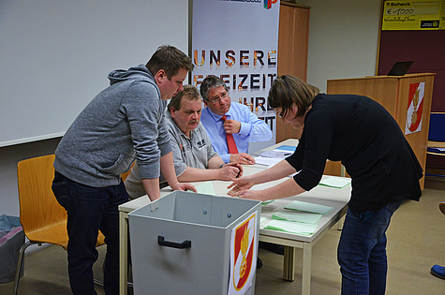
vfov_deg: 28.0
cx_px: 222
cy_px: 148
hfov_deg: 41.2
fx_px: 592
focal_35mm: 48
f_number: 4.5
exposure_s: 1/80
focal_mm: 32
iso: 1600
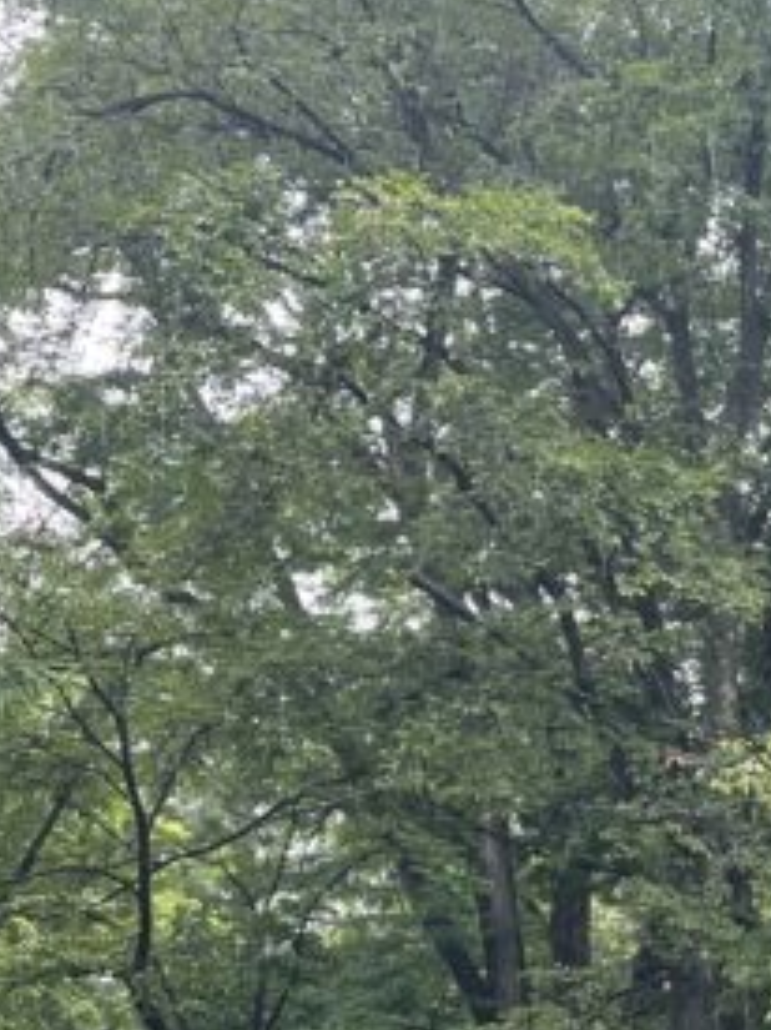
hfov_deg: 12.9
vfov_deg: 18.6
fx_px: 3002
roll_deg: +2.3
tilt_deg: +9.0
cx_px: 1499
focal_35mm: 101
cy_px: 1169
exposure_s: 1/174
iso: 32
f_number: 1.6
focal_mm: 4.2
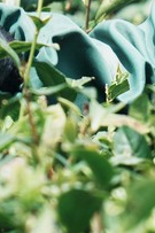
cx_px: 305
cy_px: -9
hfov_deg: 1.0
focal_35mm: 1332
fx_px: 8615
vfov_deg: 1.5
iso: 80
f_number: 7.1
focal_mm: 192.7
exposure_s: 1/200
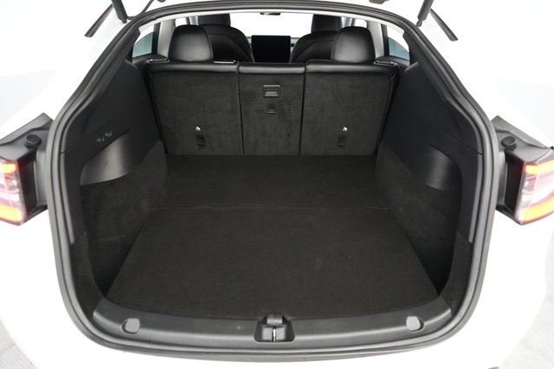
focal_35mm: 24
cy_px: 184
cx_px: 277
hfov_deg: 73.8
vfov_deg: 53.1
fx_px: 369
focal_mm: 24
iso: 10000
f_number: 2.8
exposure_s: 1/160
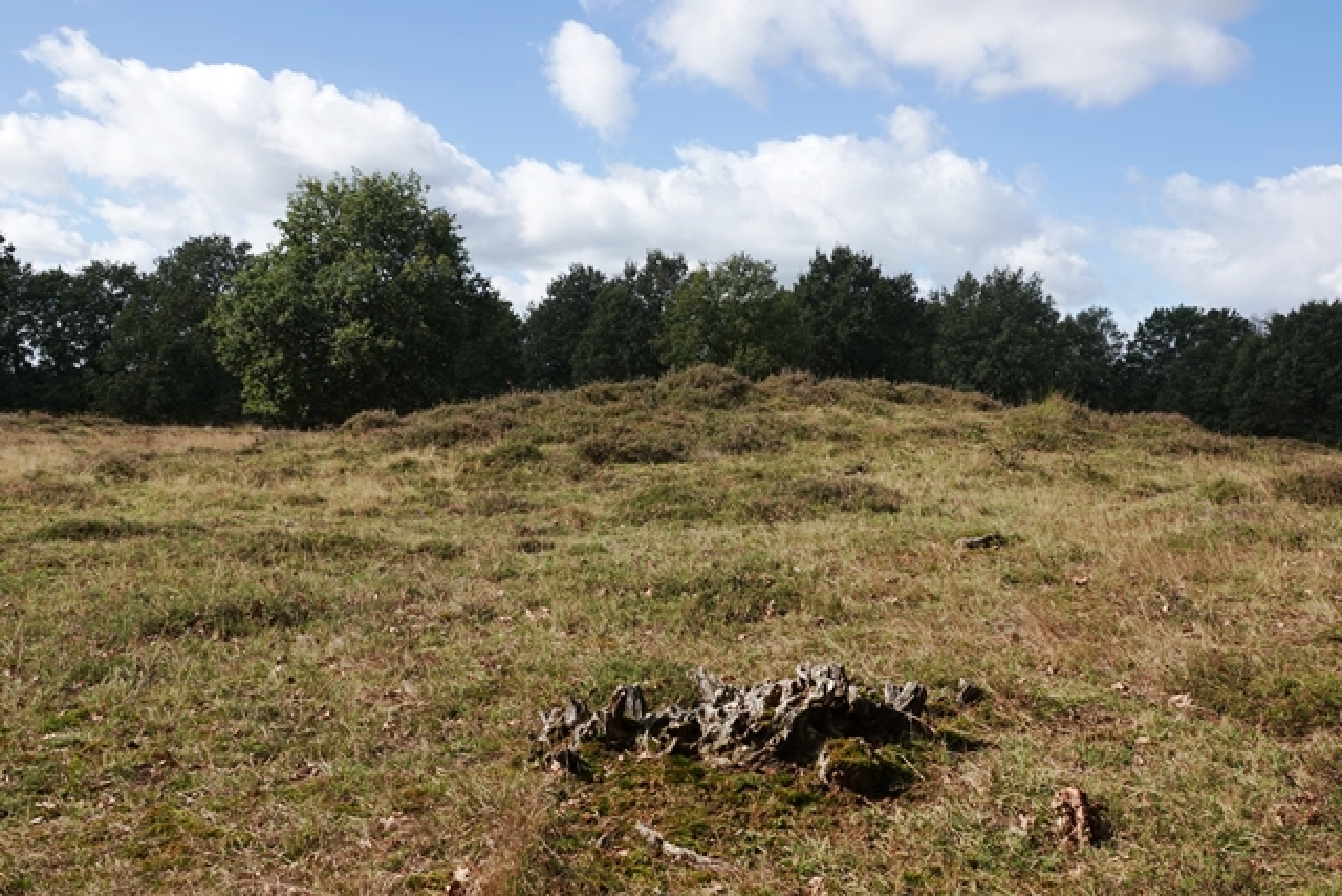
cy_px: 448
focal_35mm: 29
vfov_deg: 45.0
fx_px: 1081
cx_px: 671
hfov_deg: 63.6
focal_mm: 10.8
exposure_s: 1/160
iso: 100
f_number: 8
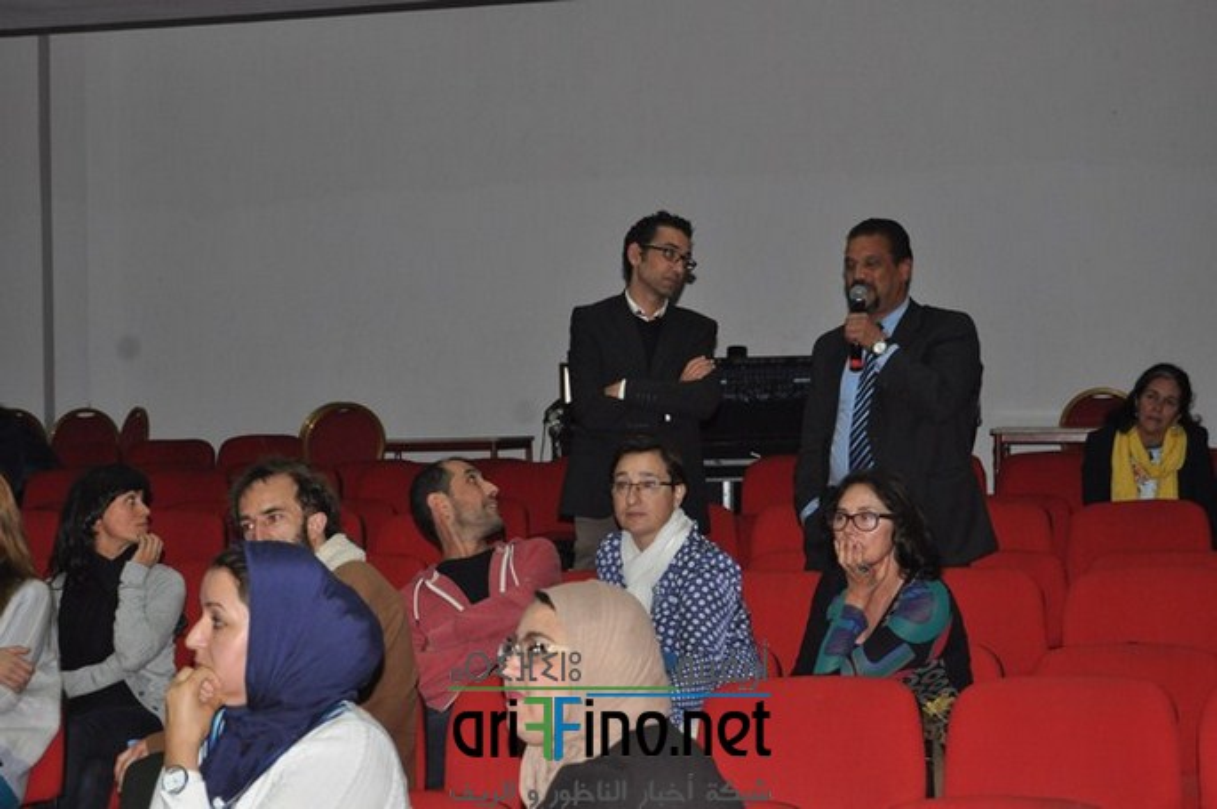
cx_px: 608
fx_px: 2786
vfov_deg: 16.5
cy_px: 404
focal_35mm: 82
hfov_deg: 24.6
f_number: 5.6
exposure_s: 1/60
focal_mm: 55
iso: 800
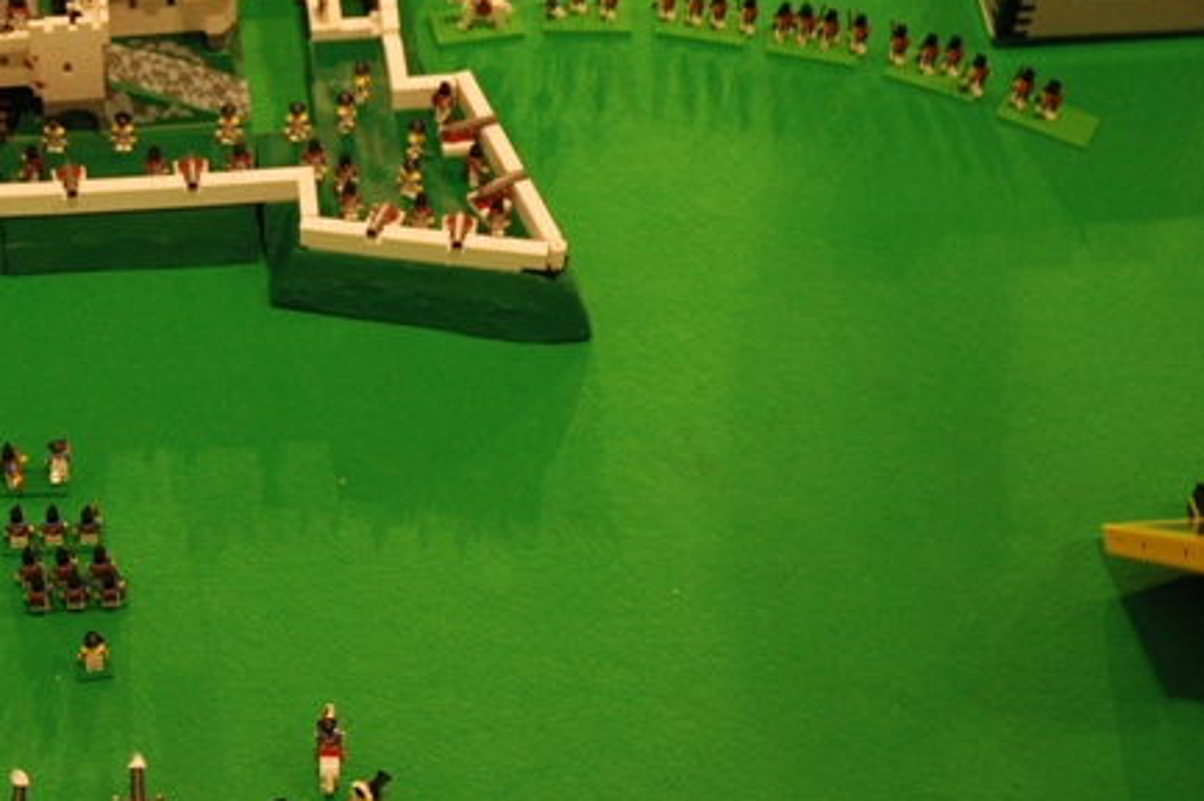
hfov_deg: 23.3
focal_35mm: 86
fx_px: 2871
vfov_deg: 15.9
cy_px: 303
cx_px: 200
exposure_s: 1/60
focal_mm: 31
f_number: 4
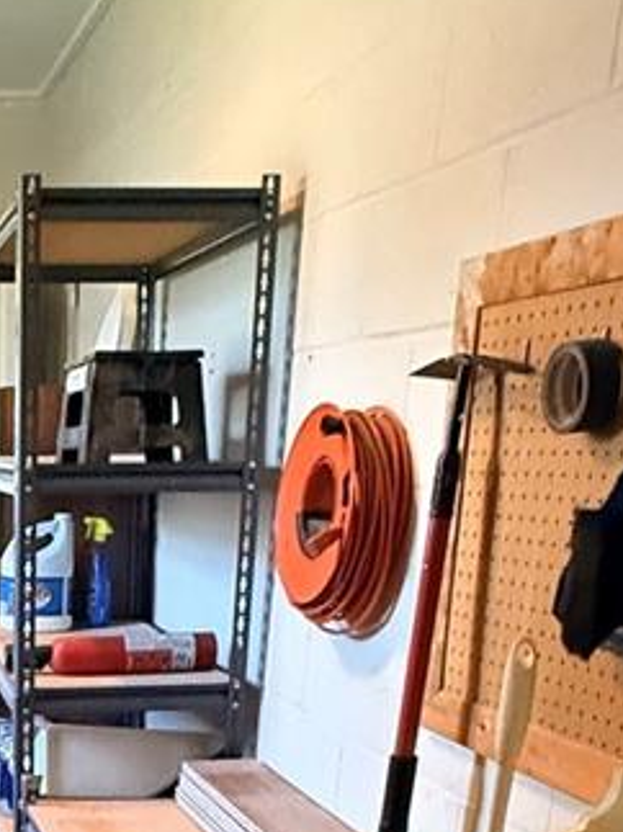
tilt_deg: -19.0
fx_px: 1249
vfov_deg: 32.8
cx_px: -64
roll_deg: +0.1
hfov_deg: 25.9
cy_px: 891
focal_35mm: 52
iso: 1250
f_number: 2.2
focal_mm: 2.22
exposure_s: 1/60
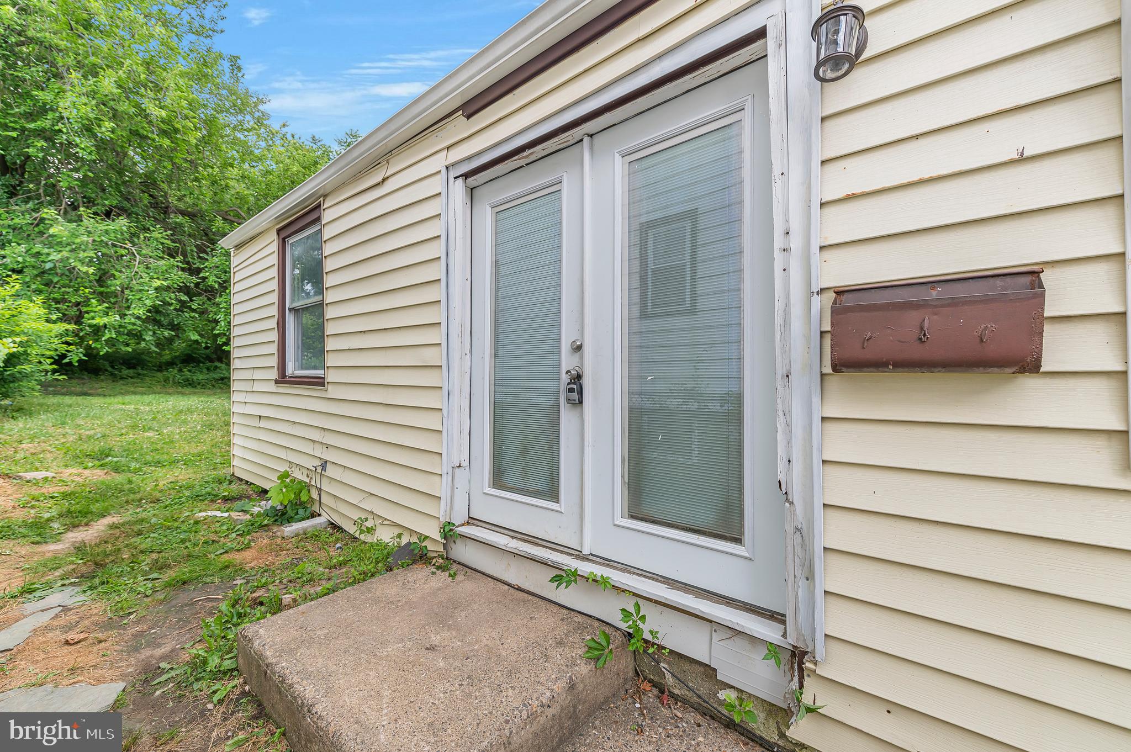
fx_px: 439
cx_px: 566
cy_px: 376
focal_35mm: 14
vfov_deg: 81.1
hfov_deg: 104.3
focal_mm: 14
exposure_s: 1/250
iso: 180
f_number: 5.6
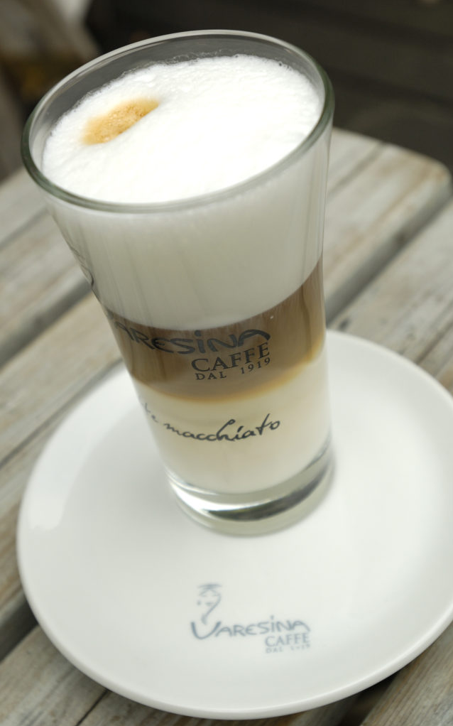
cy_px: 363
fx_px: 969
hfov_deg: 26.3
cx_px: 219
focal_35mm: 49
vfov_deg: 41.1
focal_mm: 32
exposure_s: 1/400
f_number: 5.6
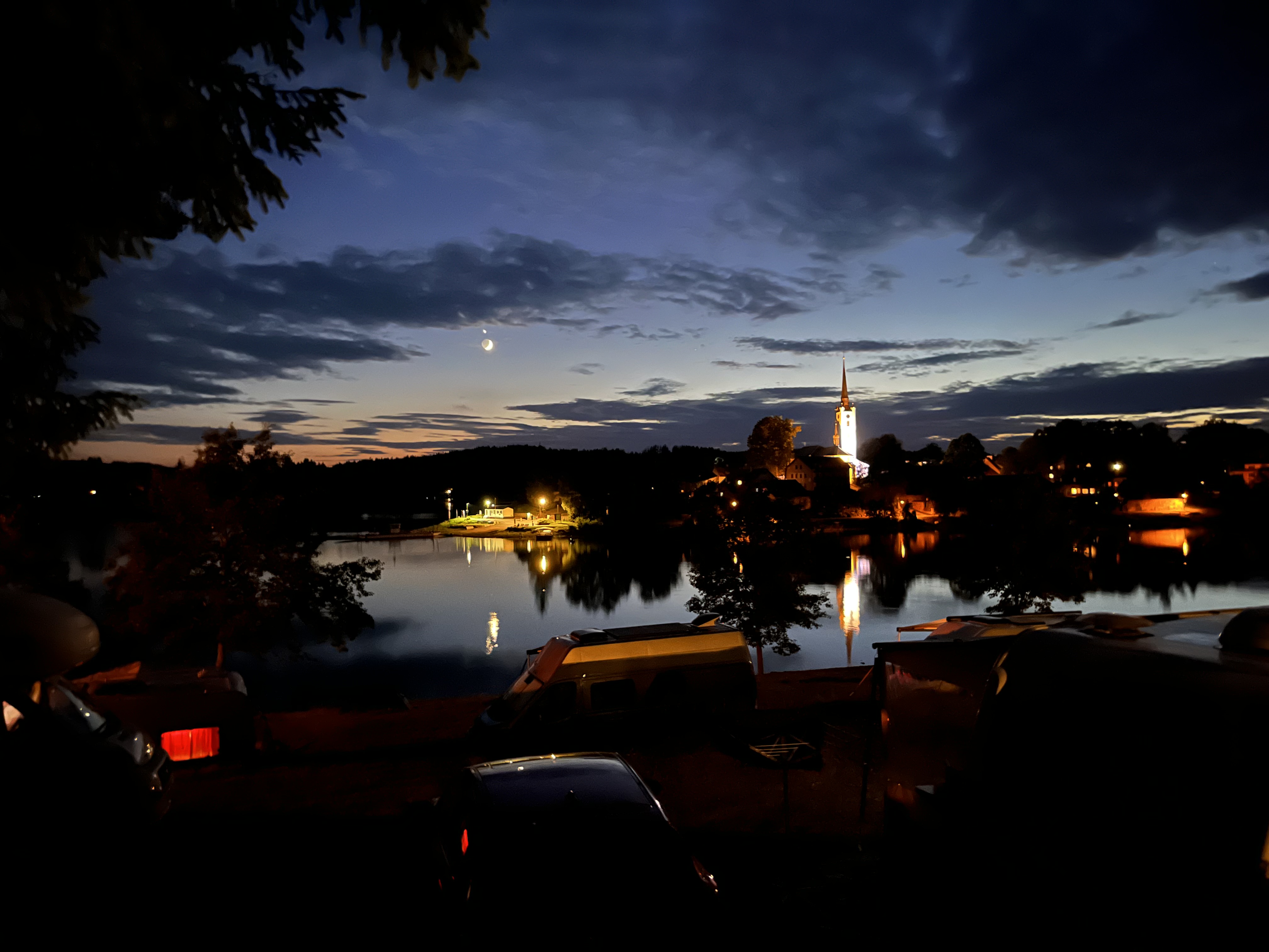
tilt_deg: -0.2
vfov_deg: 53.1
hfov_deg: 67.3
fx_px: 953
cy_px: 476
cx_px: 634
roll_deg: +1.4
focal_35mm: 26
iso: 1600
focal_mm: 5.1
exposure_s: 1/2
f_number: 1.6
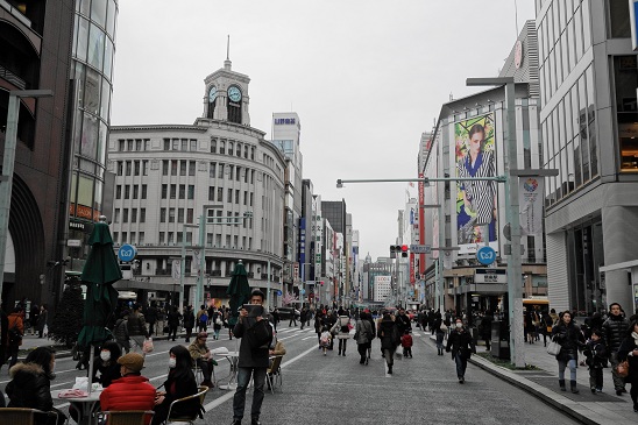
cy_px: 212
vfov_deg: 38.9
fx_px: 602
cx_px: 319
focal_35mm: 34
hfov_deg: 55.8
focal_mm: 12.48
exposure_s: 1/160
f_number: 5.6
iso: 125
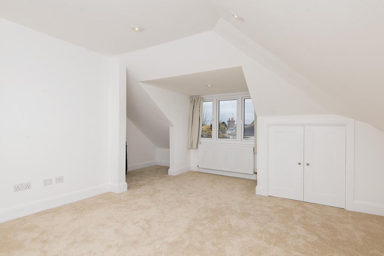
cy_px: 128
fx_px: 171
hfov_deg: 96.7
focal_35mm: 16
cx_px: 192
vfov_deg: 73.8
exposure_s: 1/50
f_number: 8
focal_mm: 16
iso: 200
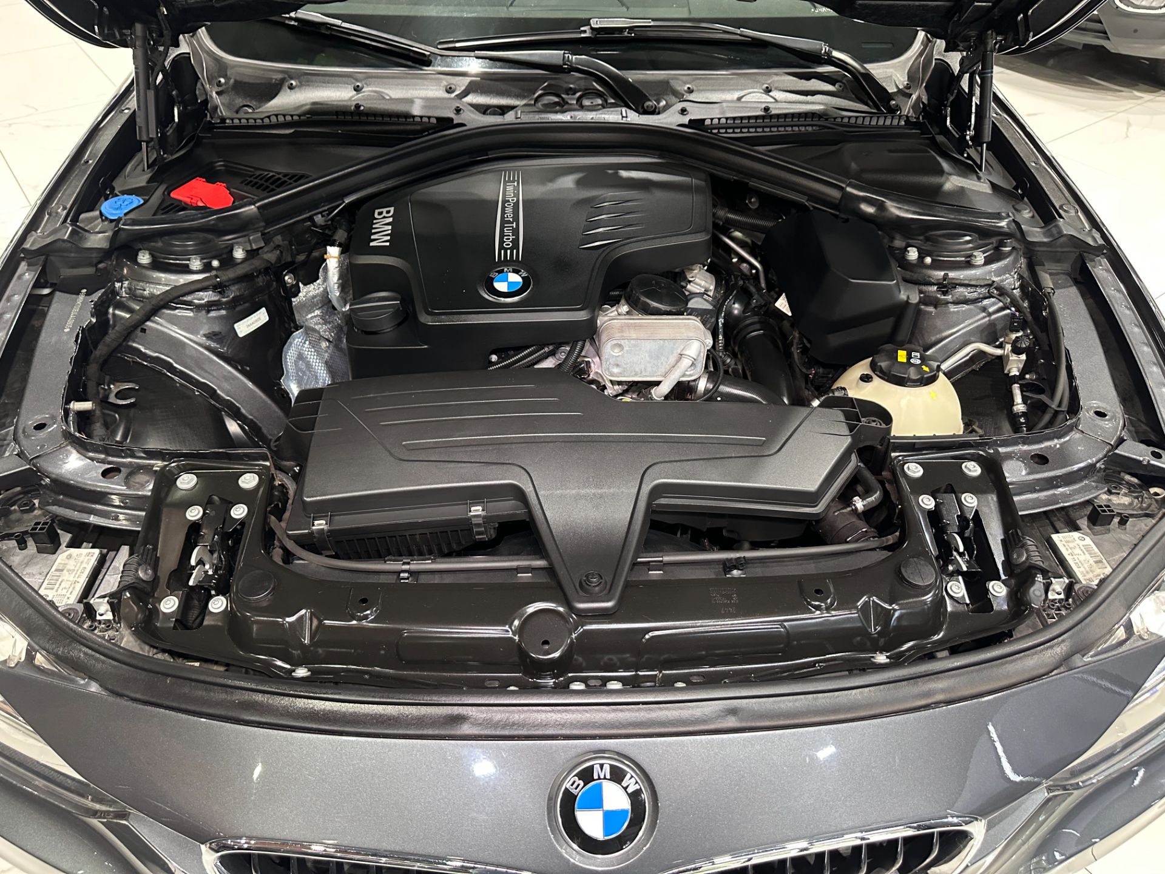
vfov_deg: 56.8
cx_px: 582
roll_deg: -1.6
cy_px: 437
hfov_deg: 71.6
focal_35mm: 24
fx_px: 808
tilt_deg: -41.4
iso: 640
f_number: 1.78
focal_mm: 6.86
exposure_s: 1/60
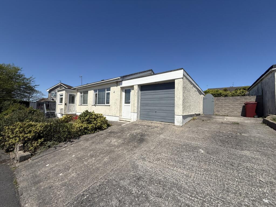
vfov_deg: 85.7
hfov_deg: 102.1
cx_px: 138
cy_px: 104
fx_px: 112
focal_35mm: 14
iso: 50
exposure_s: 1/4762
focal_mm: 2.22
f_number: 2.2
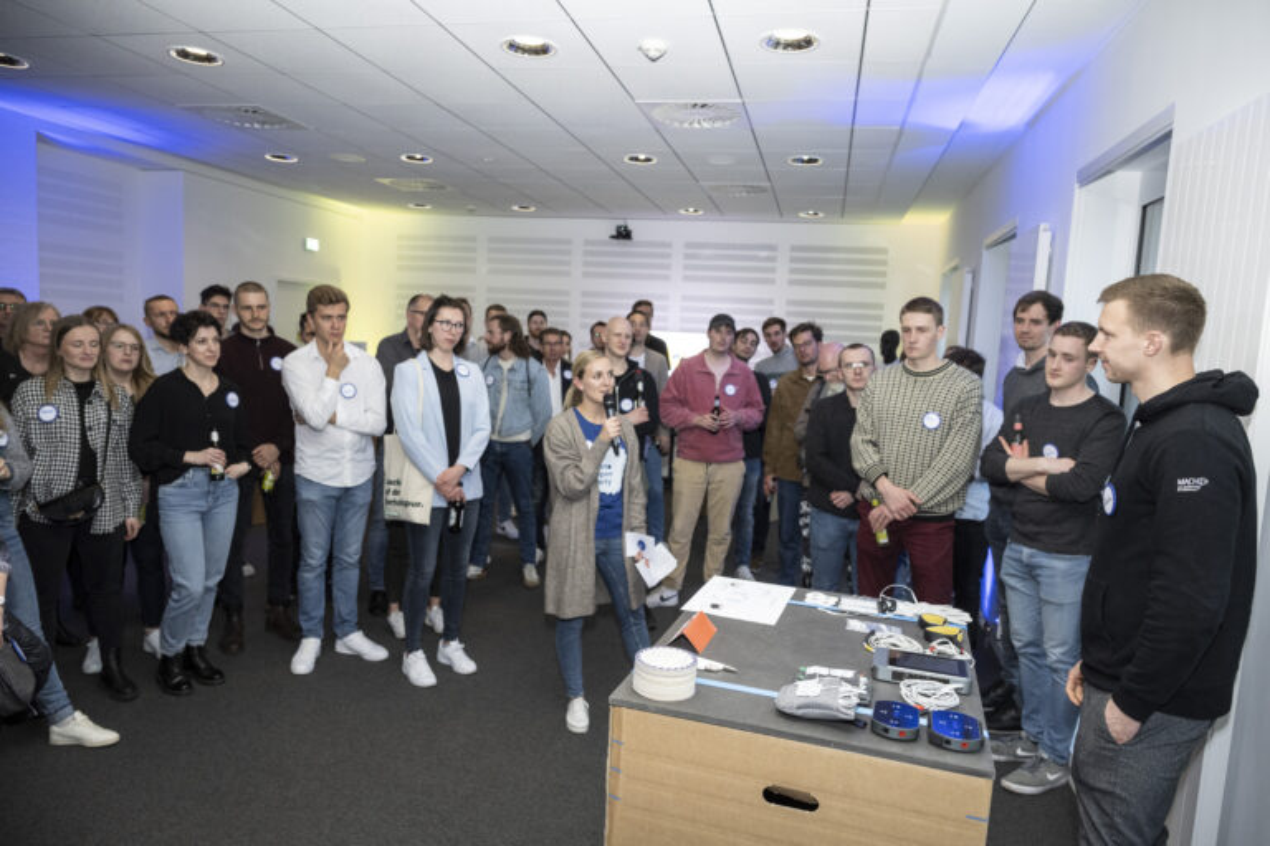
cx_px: 635
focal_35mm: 24
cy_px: 423
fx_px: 847
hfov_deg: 73.7
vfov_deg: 53.1
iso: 1000
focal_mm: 24
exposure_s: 1/50
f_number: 4.5
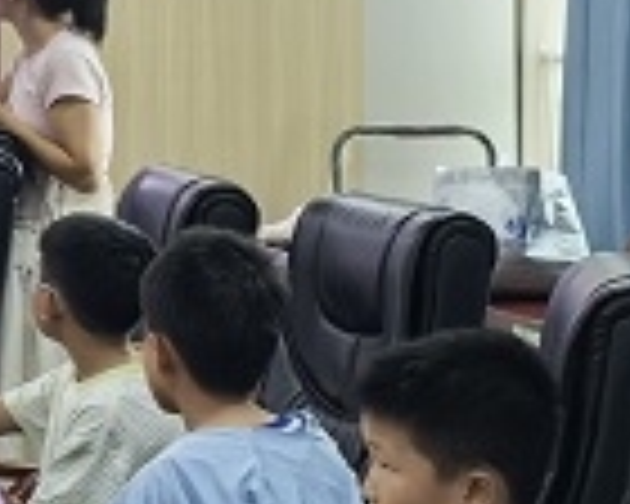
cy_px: -86
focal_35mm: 151
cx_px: -626
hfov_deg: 11.5
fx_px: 2815
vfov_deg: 10.1
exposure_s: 1/100
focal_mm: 6.98
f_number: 4
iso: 320
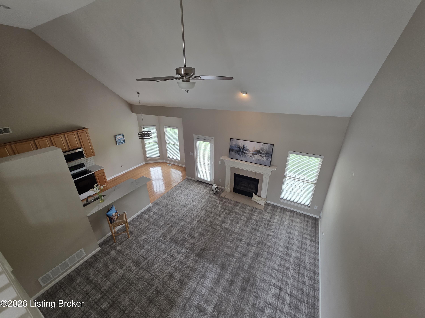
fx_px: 160
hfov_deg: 106.2
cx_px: 212
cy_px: 159
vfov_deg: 89.9
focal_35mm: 13
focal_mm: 2.2
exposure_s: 1/120
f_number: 1.9
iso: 160
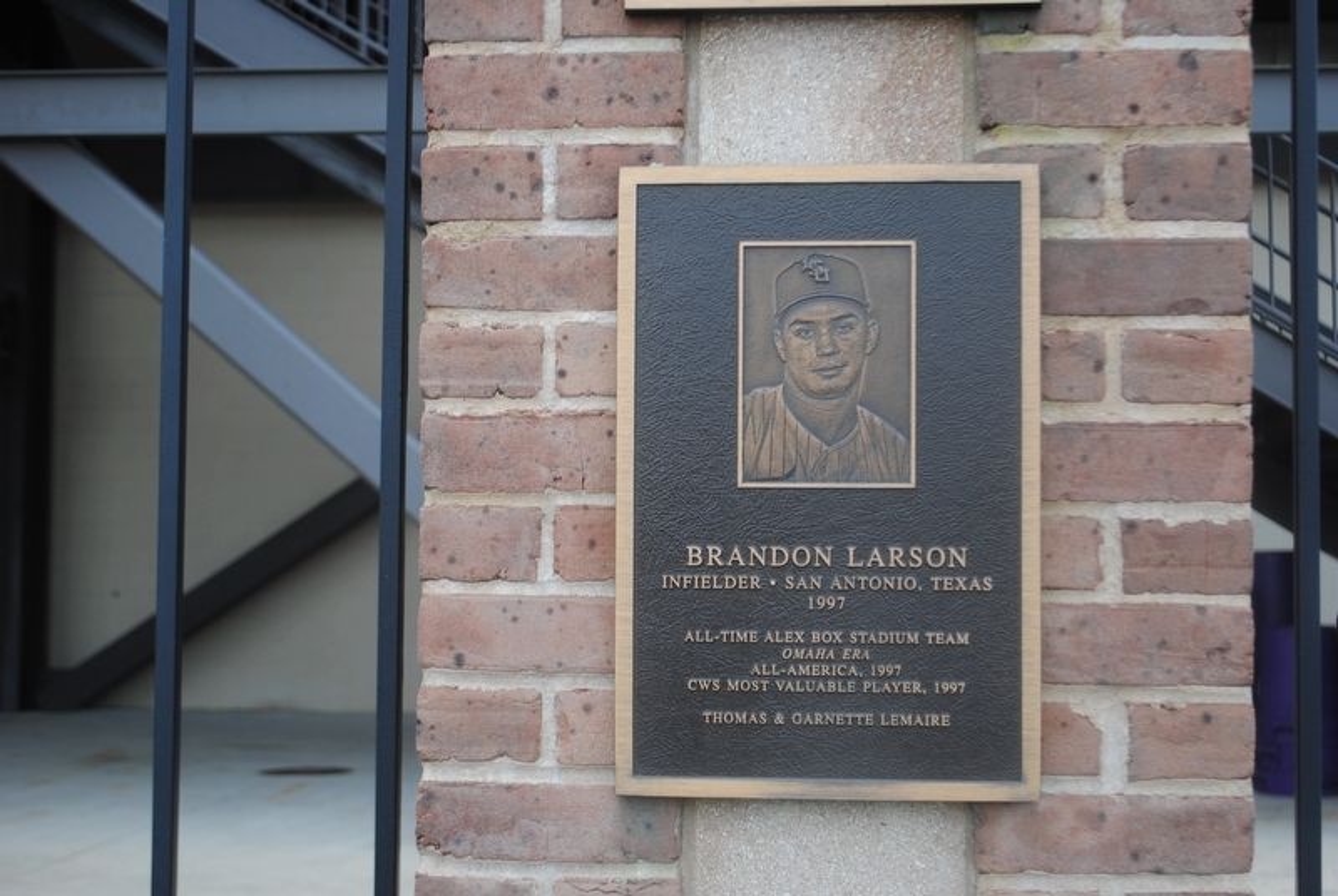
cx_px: 669
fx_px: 2122
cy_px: 448
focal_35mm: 57
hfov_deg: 35.0
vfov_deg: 23.9
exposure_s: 1/125
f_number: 5.6
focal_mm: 38
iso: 125
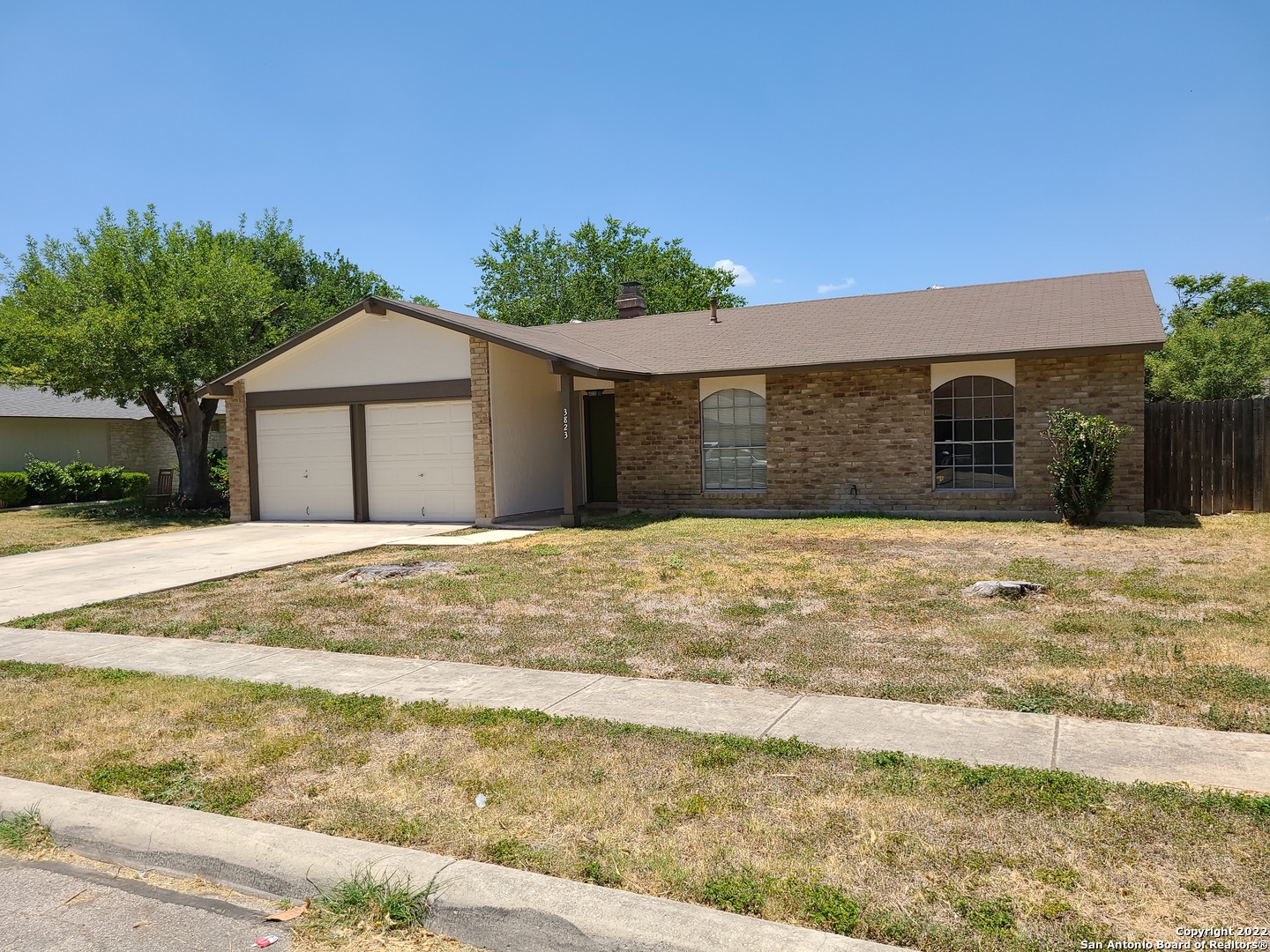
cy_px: 476
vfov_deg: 53.1
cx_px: 635
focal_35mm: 26
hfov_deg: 67.3
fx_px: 954
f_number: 1.8
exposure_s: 1/2071
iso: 40
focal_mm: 5.4
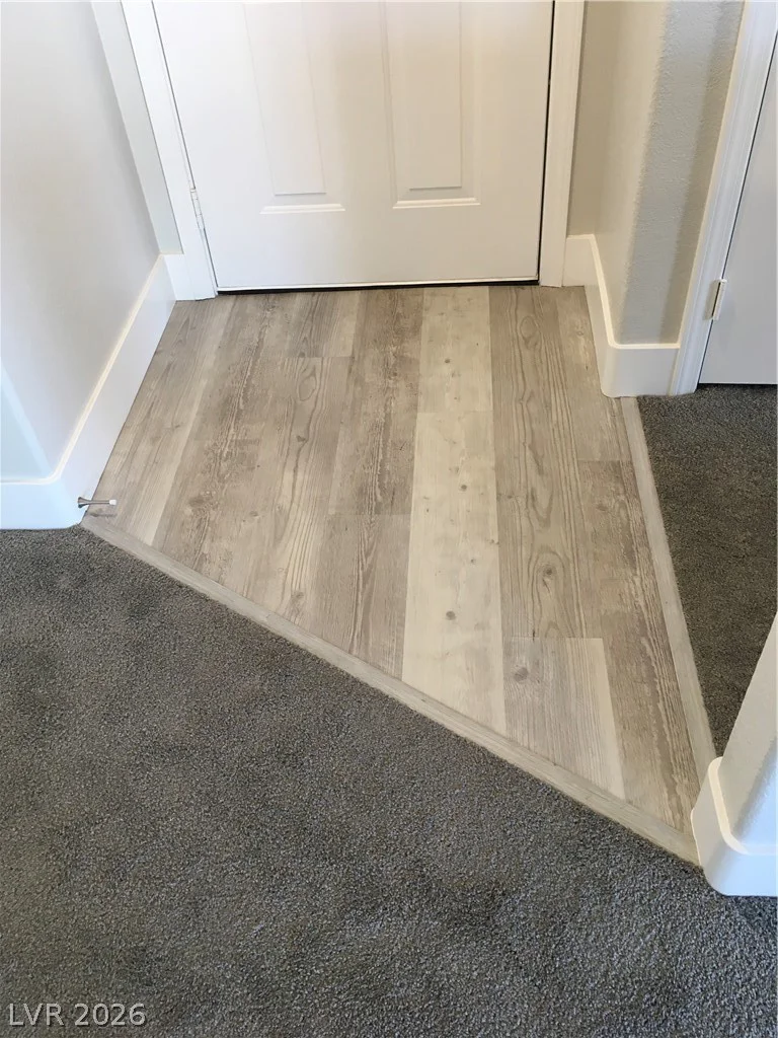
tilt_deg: -44.3
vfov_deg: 61.7
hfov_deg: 48.2
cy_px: 519
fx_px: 869
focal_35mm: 29
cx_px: 389
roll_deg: +5.6
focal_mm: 4.15
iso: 50
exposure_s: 1/30
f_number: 2.2
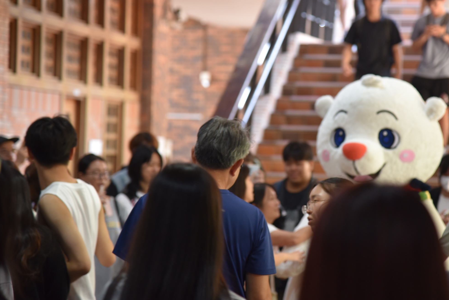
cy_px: 121
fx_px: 1947
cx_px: 283
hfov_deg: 13.1
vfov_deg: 8.8
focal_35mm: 156
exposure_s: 1/60
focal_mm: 120
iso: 1250
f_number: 4
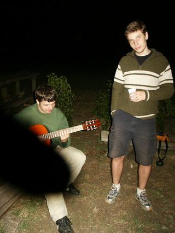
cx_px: 88
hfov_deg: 40.7
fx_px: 236
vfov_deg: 52.6
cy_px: 116
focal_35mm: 35
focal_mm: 7.18
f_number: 3
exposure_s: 1/45
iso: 200
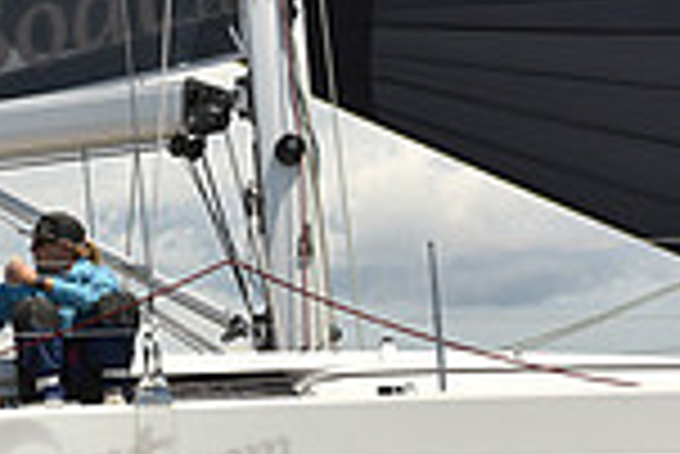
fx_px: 5086
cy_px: 344
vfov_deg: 5.1
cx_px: -572
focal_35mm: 269
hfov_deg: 7.4
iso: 320
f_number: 11
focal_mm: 70
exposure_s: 1/800
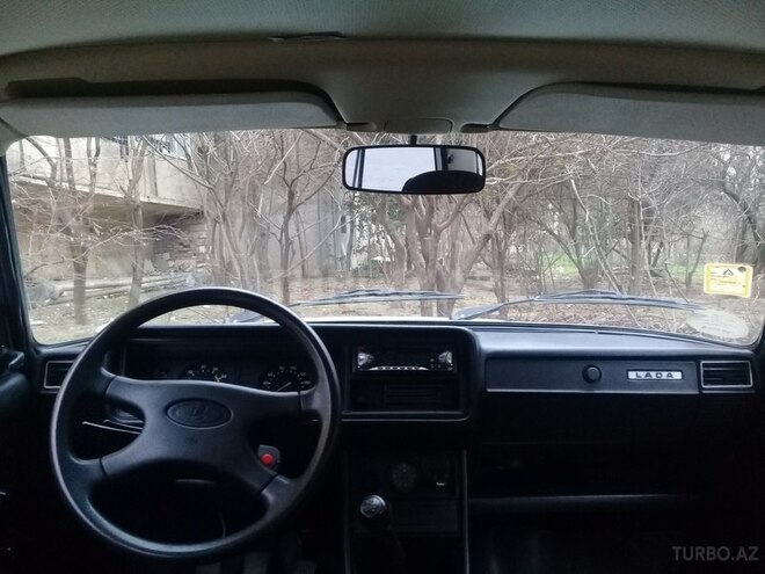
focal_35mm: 31
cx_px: 382
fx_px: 685
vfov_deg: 45.4
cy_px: 287
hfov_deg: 58.4
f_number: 2.2
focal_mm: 3.3
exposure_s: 1/17
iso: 250
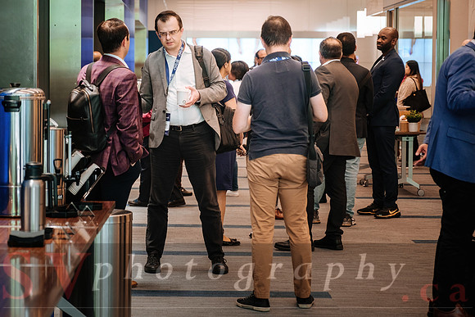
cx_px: 180
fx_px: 1361
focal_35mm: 103
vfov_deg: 13.3
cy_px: 144
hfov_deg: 19.8
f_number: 2.8
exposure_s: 1/60
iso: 800
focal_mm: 55
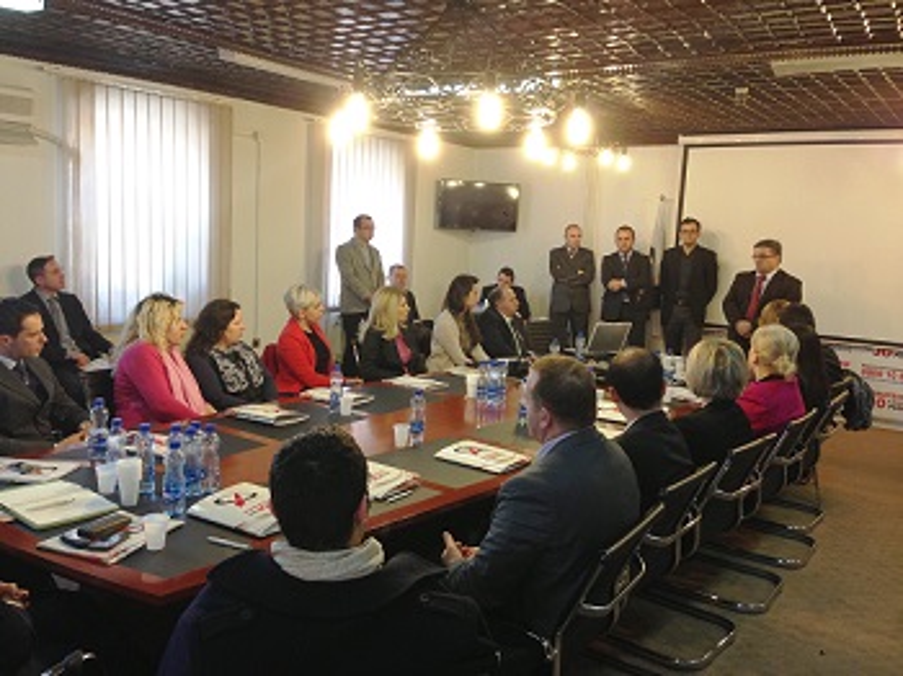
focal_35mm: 33
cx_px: 452
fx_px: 860
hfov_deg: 55.4
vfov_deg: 42.9
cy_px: 338
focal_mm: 4.13
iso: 100
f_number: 2.4
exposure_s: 1/20
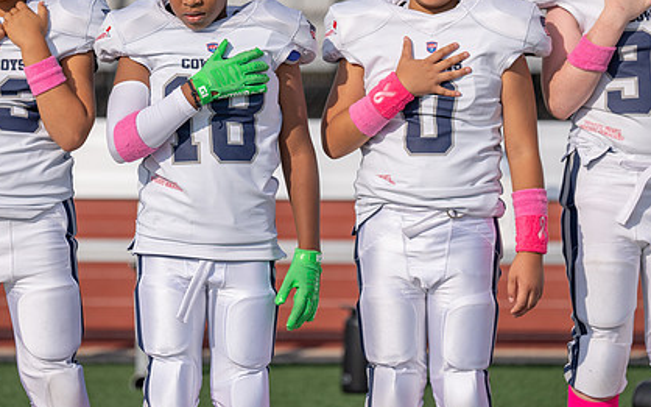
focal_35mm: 223
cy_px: 105
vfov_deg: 5.9
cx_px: 241
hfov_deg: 9.4
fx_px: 3955
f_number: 2.8
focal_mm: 153
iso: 100
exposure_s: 1/4000
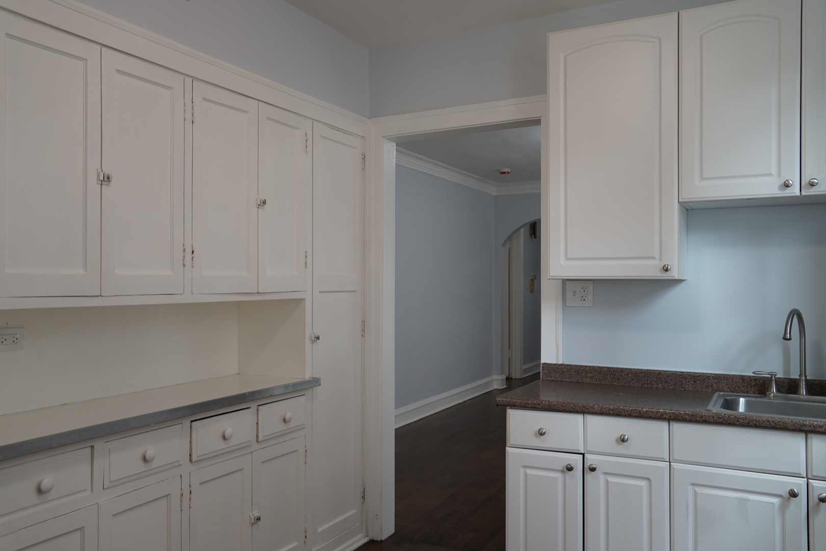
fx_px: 688
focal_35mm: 30
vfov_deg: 43.6
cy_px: 276
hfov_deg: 61.9
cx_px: 413
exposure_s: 1/30
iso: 125
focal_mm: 20
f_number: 4
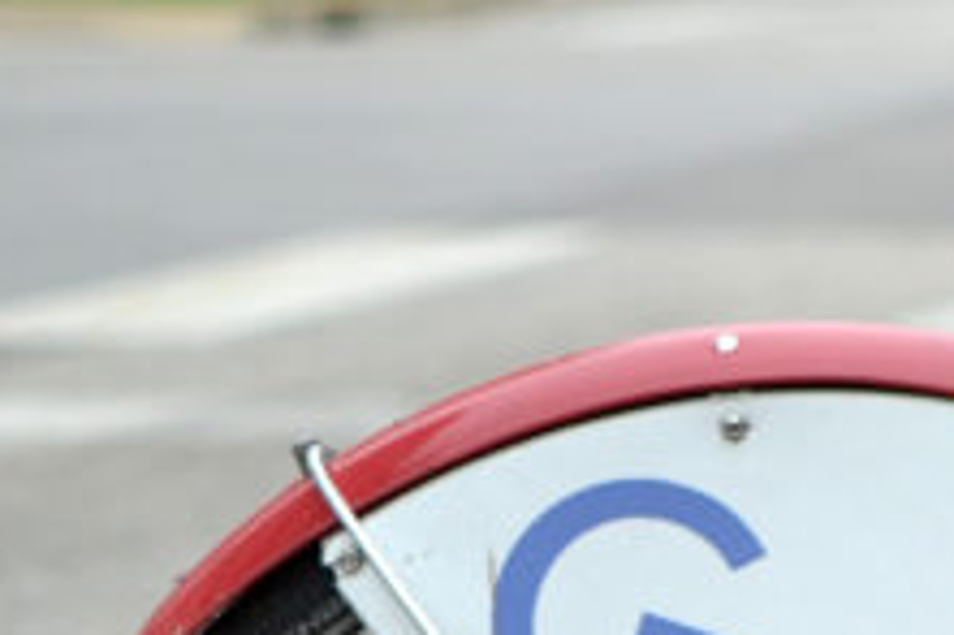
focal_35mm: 243
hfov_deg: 7.9
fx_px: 6443
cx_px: 2154
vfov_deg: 5.6
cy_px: 676
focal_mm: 35
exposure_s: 1/2000
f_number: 1.8
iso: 200
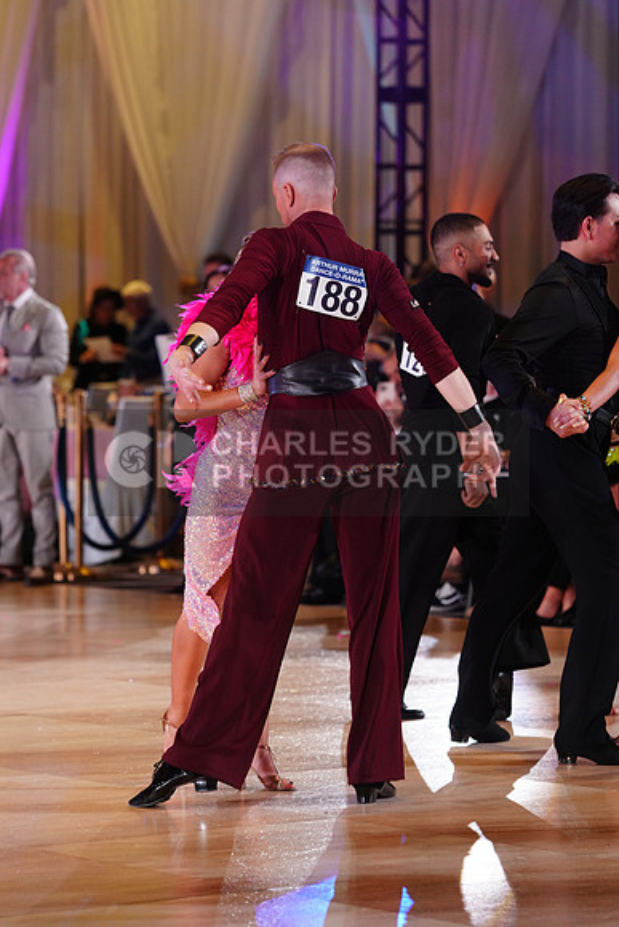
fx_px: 3892
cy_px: 464
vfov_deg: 13.6
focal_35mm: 151
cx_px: 310
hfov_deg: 9.1
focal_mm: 151
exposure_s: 1/400
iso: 2500
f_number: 4
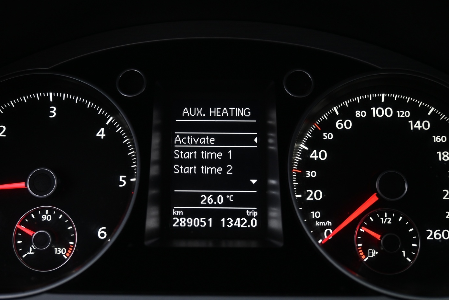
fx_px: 447
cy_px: 161
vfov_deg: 37.0
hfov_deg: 53.3
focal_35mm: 36
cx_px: 212
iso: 720
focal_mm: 20.5
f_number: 3.8
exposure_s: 1/30
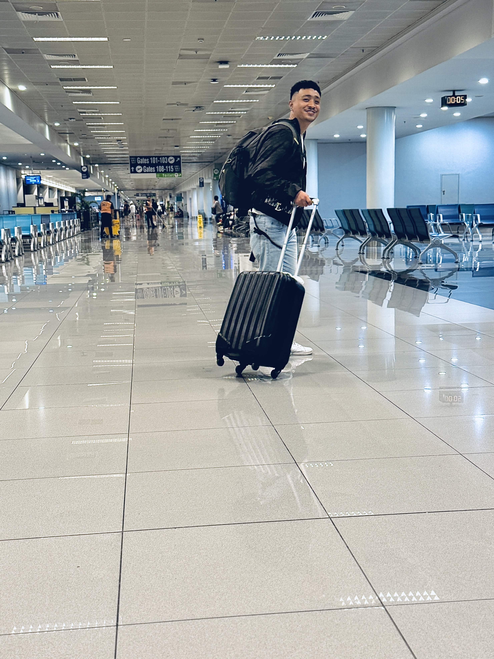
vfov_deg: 39.7
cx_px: 247
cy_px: 330
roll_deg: +0.9
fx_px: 913
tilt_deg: -8.0
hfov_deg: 30.3
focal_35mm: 48
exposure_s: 1/60
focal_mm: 6.76
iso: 160
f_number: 1.78
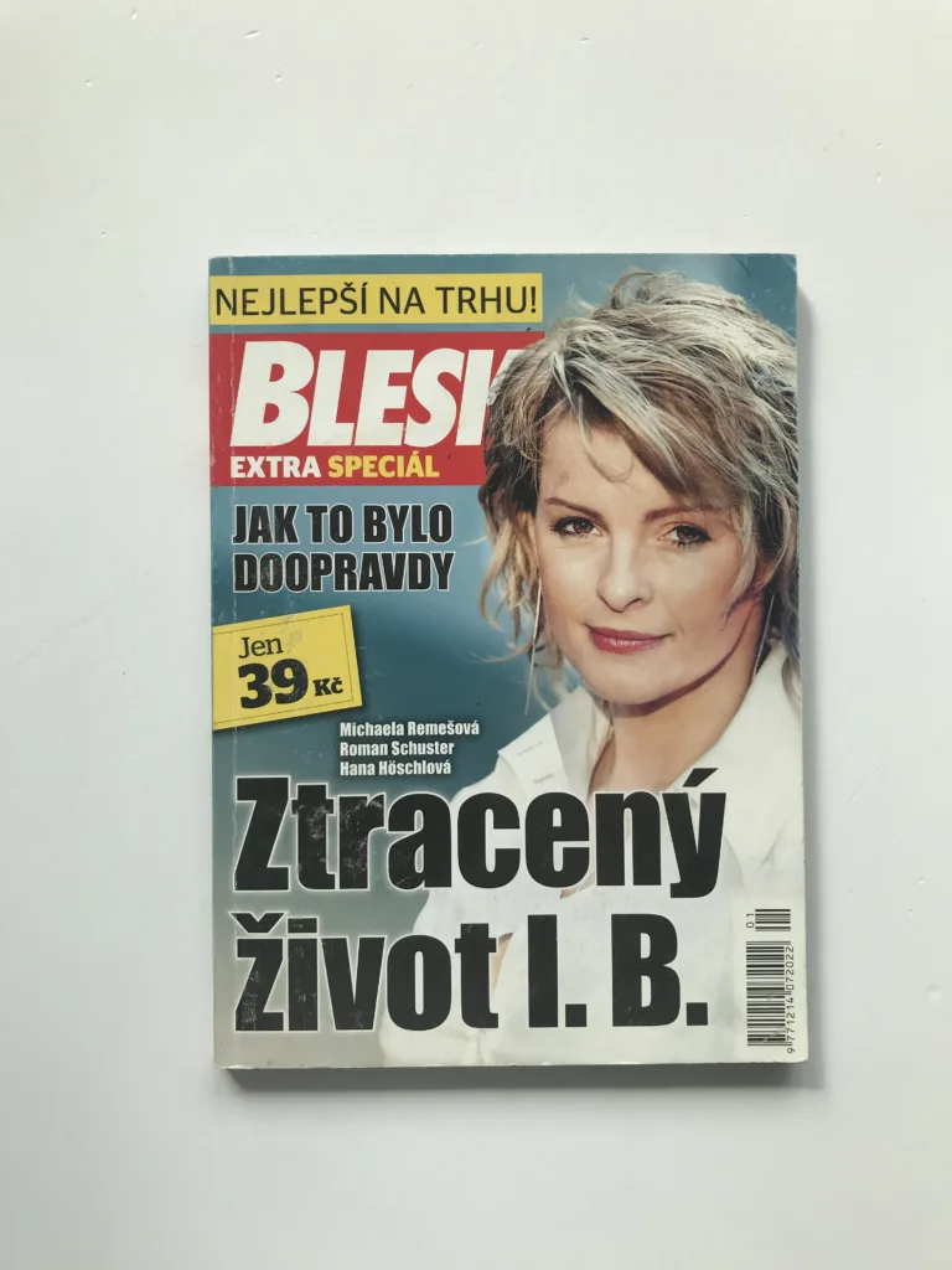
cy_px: 635
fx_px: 1027
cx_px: 476
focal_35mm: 28
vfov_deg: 63.4
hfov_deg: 49.7
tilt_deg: -88.8
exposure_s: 1/547
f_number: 1.8
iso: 20
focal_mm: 3.99
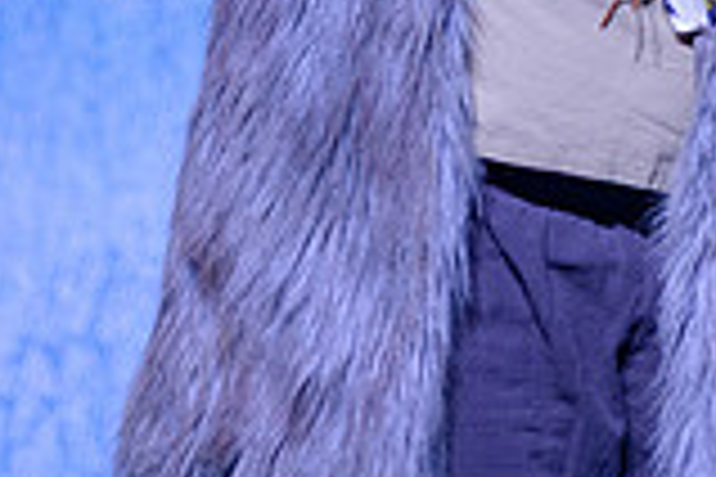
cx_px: 700
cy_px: -320
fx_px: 7657
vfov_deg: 3.6
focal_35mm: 385
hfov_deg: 5.3
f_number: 2.8
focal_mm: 82
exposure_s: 1/125
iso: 800
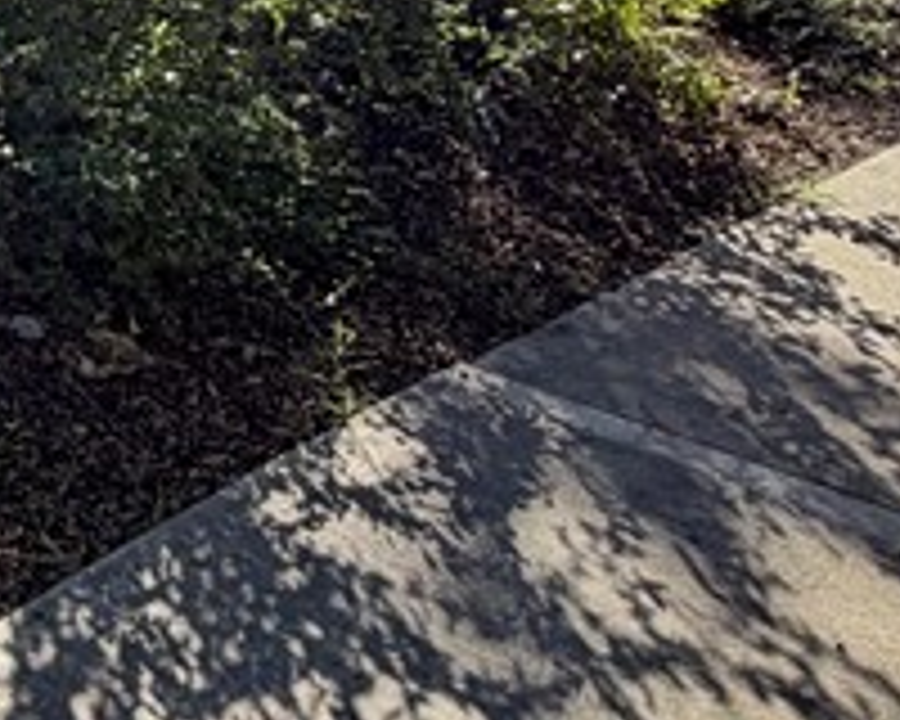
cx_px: -567
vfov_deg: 20.8
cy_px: -68
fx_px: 1865
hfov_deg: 21.3
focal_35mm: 70
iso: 50
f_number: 2.2
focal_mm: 2.22
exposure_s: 1/502
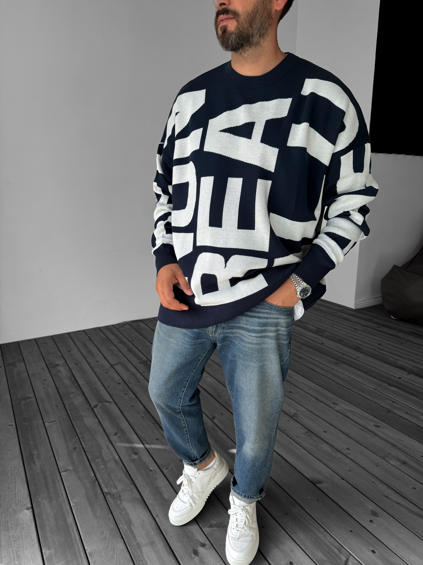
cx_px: 212
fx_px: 391
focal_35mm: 24
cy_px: 282
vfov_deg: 71.6
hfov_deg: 56.8
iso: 80
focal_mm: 6.76
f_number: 1.8
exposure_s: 1/340
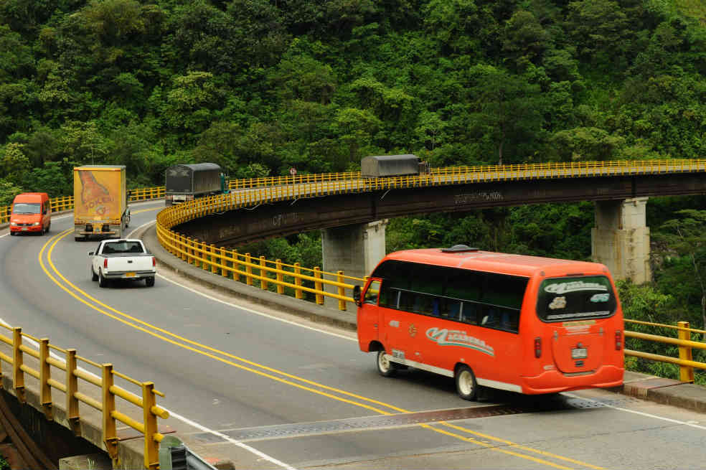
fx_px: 1323
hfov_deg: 29.9
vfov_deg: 20.1
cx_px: 353
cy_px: 235
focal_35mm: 68
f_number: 10
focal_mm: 45
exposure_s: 1/200
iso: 320
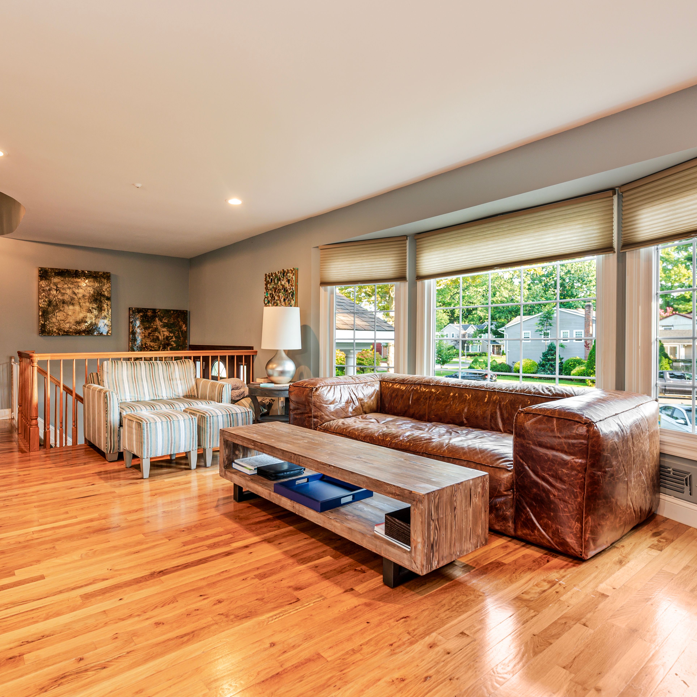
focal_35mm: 20
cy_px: 343
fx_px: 456
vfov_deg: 74.8
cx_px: 292
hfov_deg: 74.3
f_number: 5.6
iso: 320
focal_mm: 15
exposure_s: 1/10
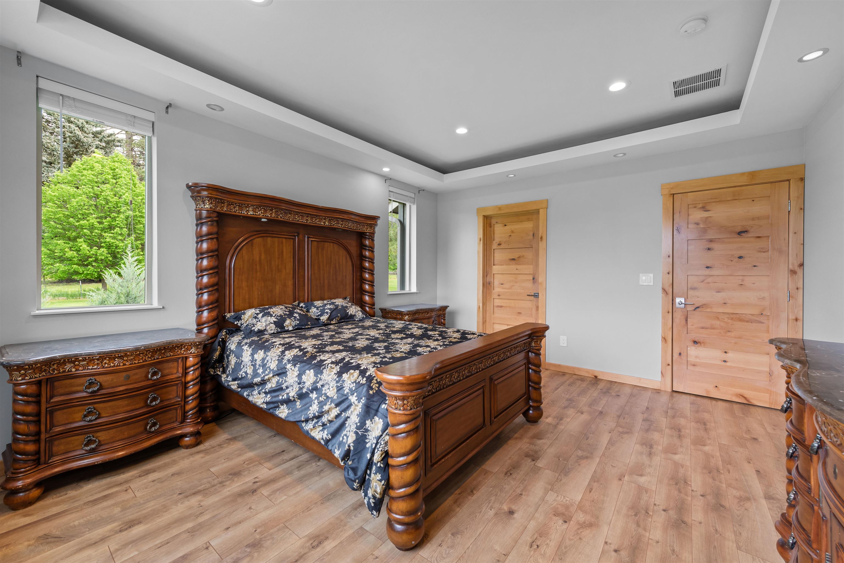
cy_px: 282
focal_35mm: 14
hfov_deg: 104.2
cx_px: 422
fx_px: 328
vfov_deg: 81.2
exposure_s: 1/15
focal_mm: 14
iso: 400
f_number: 8
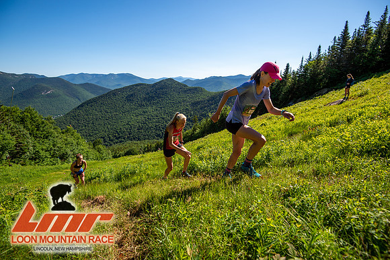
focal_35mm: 16
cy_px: 130
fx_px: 173
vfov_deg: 73.7
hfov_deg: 96.8
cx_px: 195
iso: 100
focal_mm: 16
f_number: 5
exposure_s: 1/500
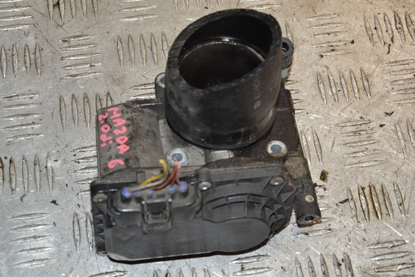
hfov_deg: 23.4
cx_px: 208
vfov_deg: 15.7
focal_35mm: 87
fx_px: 1002
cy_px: 138
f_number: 8
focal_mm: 58
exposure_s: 1/200
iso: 800
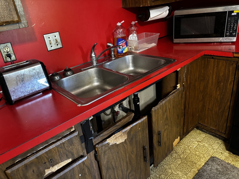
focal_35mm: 26
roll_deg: +6.8
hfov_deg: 67.3
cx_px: 120
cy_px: 90
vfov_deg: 53.1
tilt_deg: -26.3
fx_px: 180
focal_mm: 5.96
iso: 640
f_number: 1.6
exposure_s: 1/30
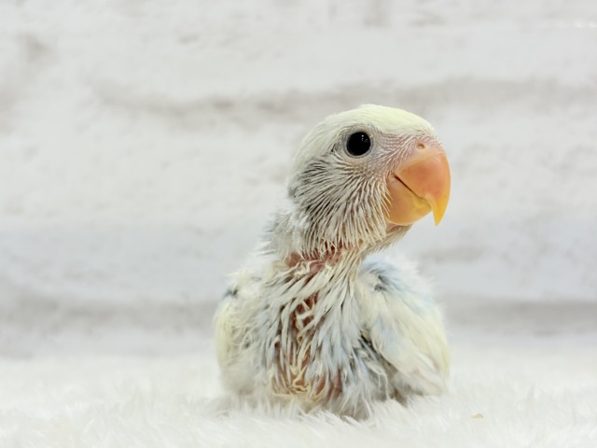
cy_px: 224
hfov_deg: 36.8
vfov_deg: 28.0
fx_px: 897
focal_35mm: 52
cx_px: 298
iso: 64
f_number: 1.6
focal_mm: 5.96
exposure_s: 1/100
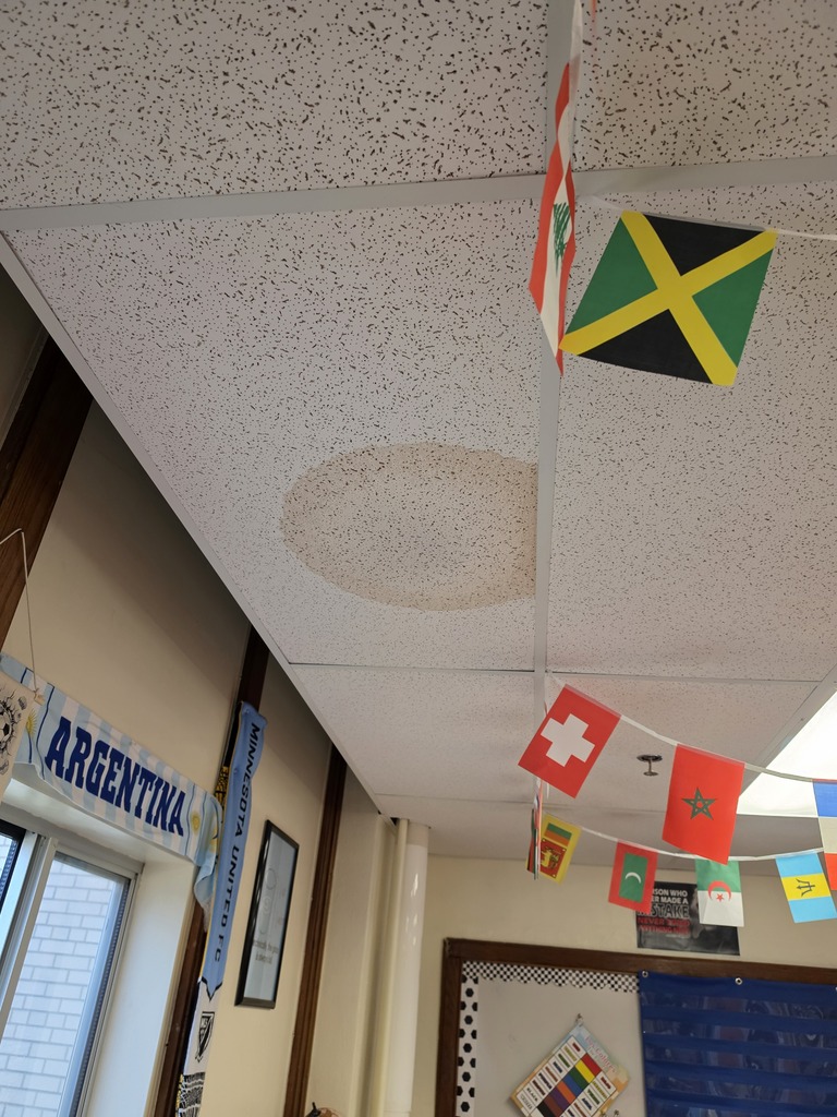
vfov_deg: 73.9
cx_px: 418
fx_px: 742
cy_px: 558
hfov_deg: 58.9
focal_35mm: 23
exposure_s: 1/120
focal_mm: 6.5
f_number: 1.4
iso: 250
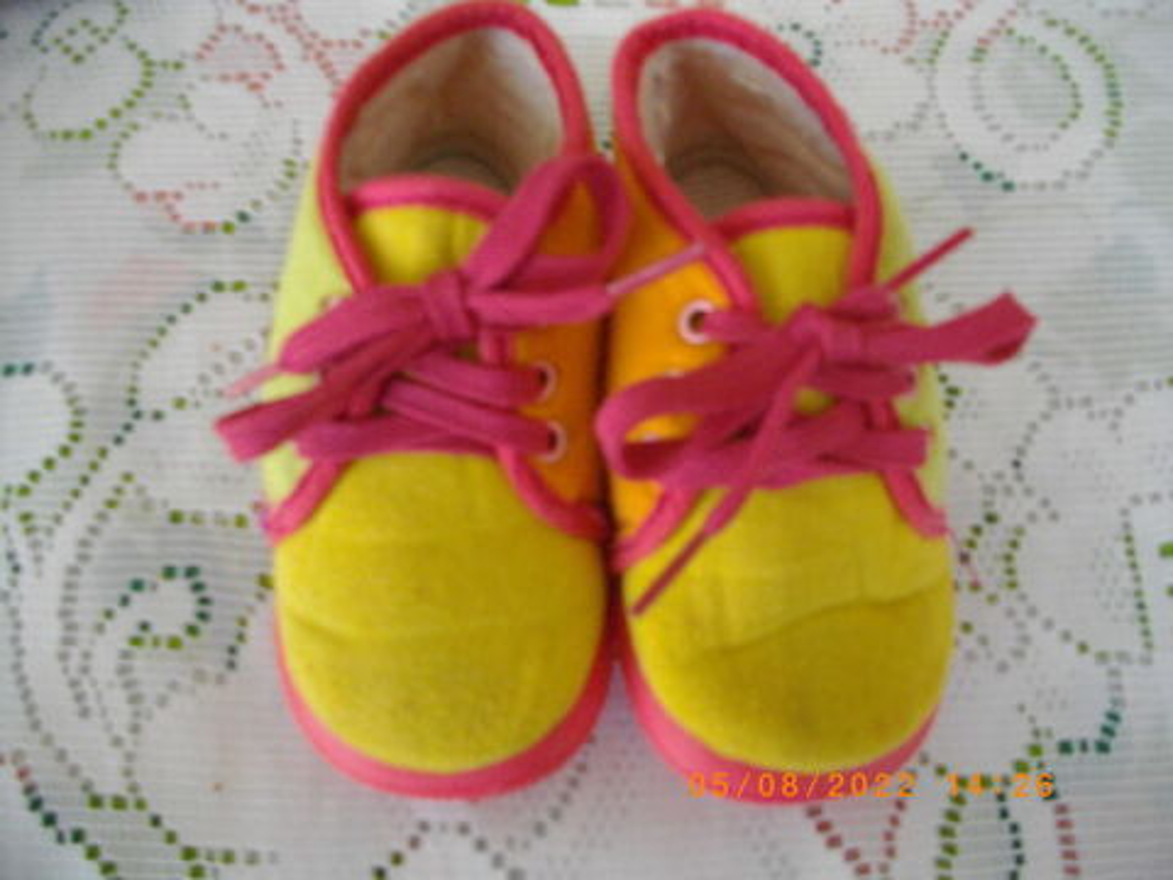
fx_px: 1084
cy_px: 440
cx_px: 586
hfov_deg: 56.8
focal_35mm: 32
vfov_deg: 44.2
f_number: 2.9
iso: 368
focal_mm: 5.7
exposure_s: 1/50
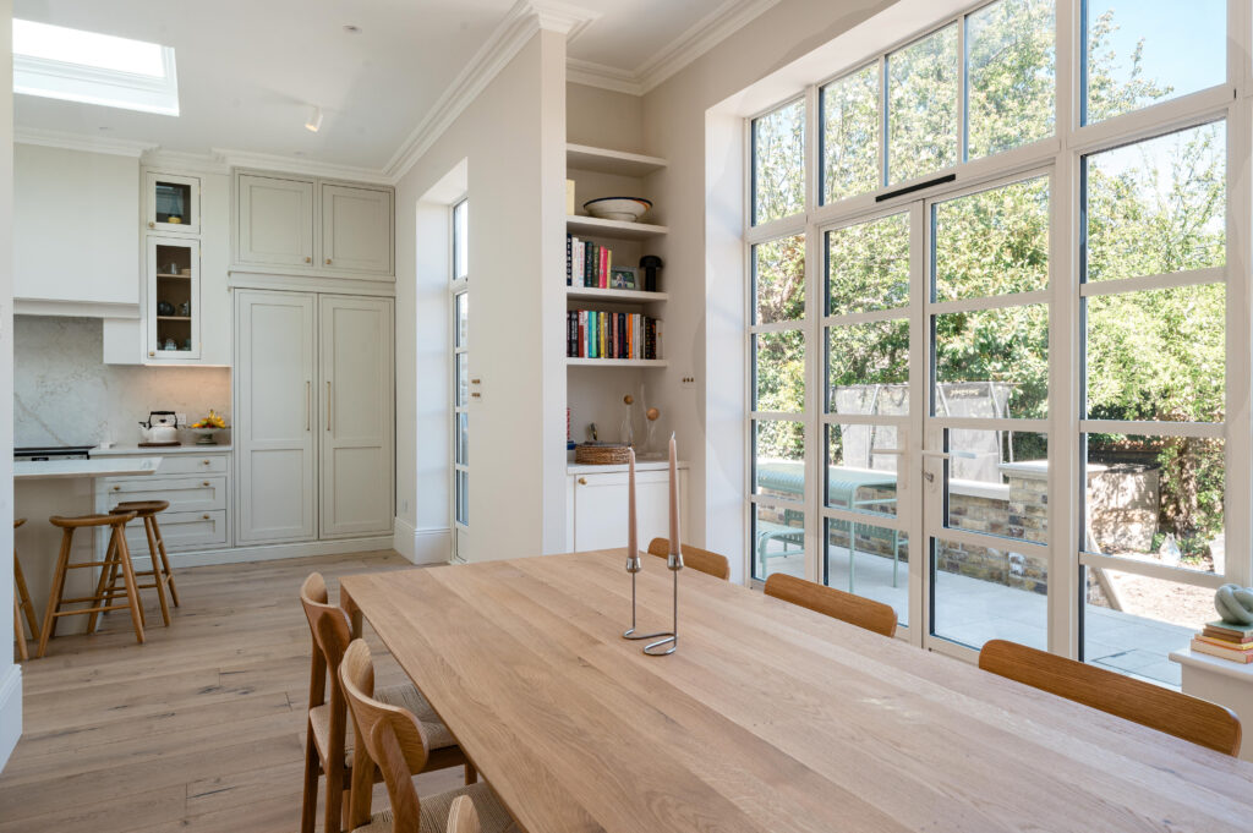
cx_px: 626
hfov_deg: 79.9
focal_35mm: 22
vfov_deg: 58.3
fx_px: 748
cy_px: 416
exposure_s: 1/40
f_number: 11
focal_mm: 21.5
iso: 320
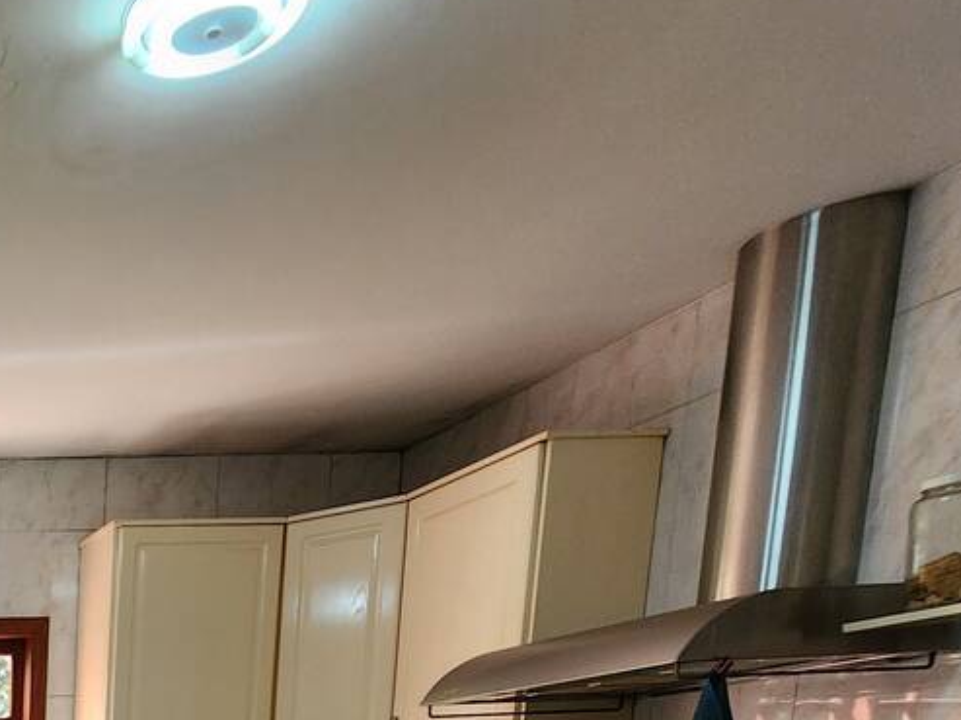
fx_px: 1054
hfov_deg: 33.2
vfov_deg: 28.0
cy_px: 1026
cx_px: -335
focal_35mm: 38
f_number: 2.2
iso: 160
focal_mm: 2.2
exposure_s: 1/60
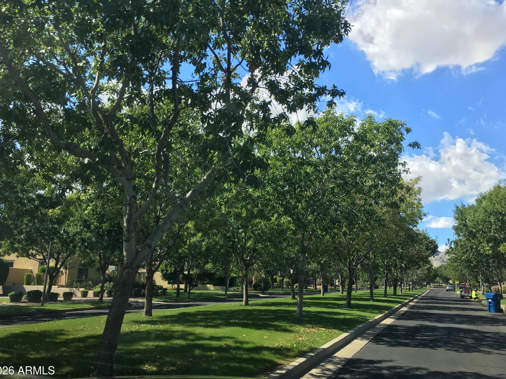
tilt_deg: +15.4
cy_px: 192
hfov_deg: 60.0
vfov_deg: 46.8
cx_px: 251
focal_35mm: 30
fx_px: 439
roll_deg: -0.9
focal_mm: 4.15
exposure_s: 1/651
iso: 25
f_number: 2.2
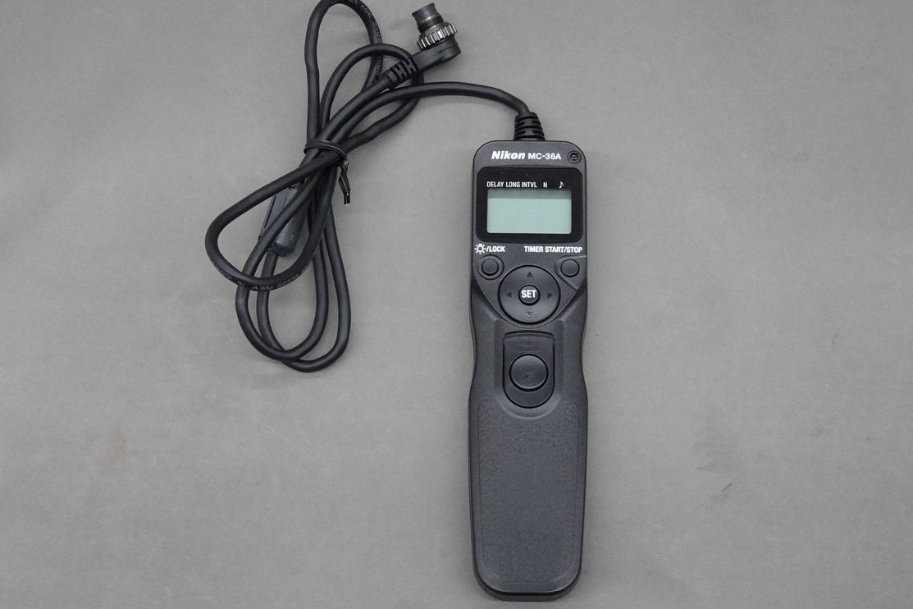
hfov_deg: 29.2
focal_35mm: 69
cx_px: 491
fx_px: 1750
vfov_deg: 19.7
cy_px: 297
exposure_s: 1/80
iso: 2500
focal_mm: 23.39
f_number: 8
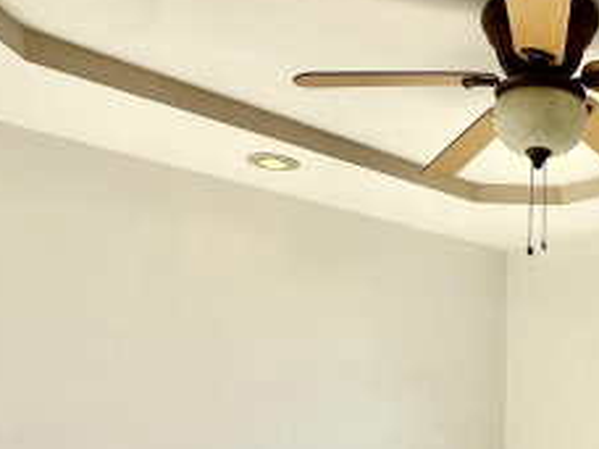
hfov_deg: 42.6
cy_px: 491
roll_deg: -0.6
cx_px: 521
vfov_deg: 31.3
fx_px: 709
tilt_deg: -6.8
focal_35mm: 41
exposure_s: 1/511
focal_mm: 2.22
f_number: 2.2
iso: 40
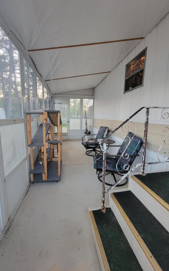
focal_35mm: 14
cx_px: 84
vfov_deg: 105.3
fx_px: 103
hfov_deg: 78.6
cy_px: 136
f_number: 2.2
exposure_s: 1/60
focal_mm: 2.2
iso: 400
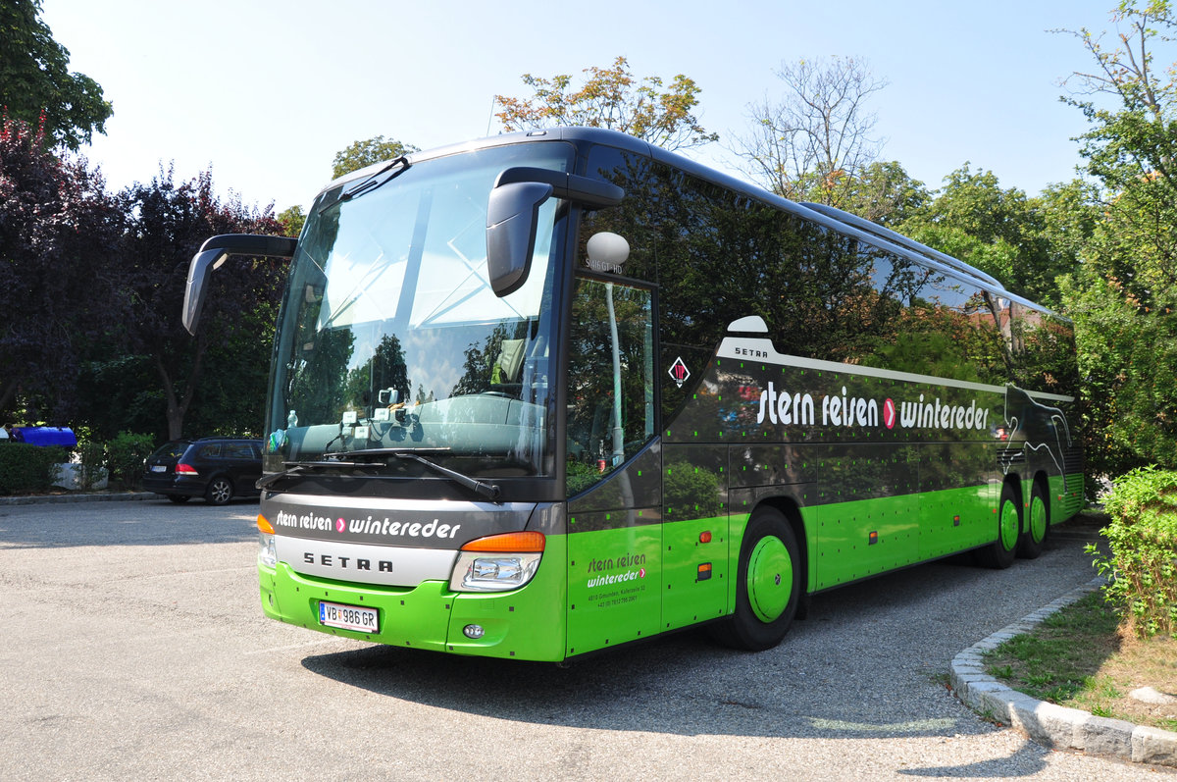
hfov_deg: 59.6
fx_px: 1029
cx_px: 588
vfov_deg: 41.6
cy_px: 391
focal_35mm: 32
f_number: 7.1
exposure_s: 1/200
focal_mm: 21
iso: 200
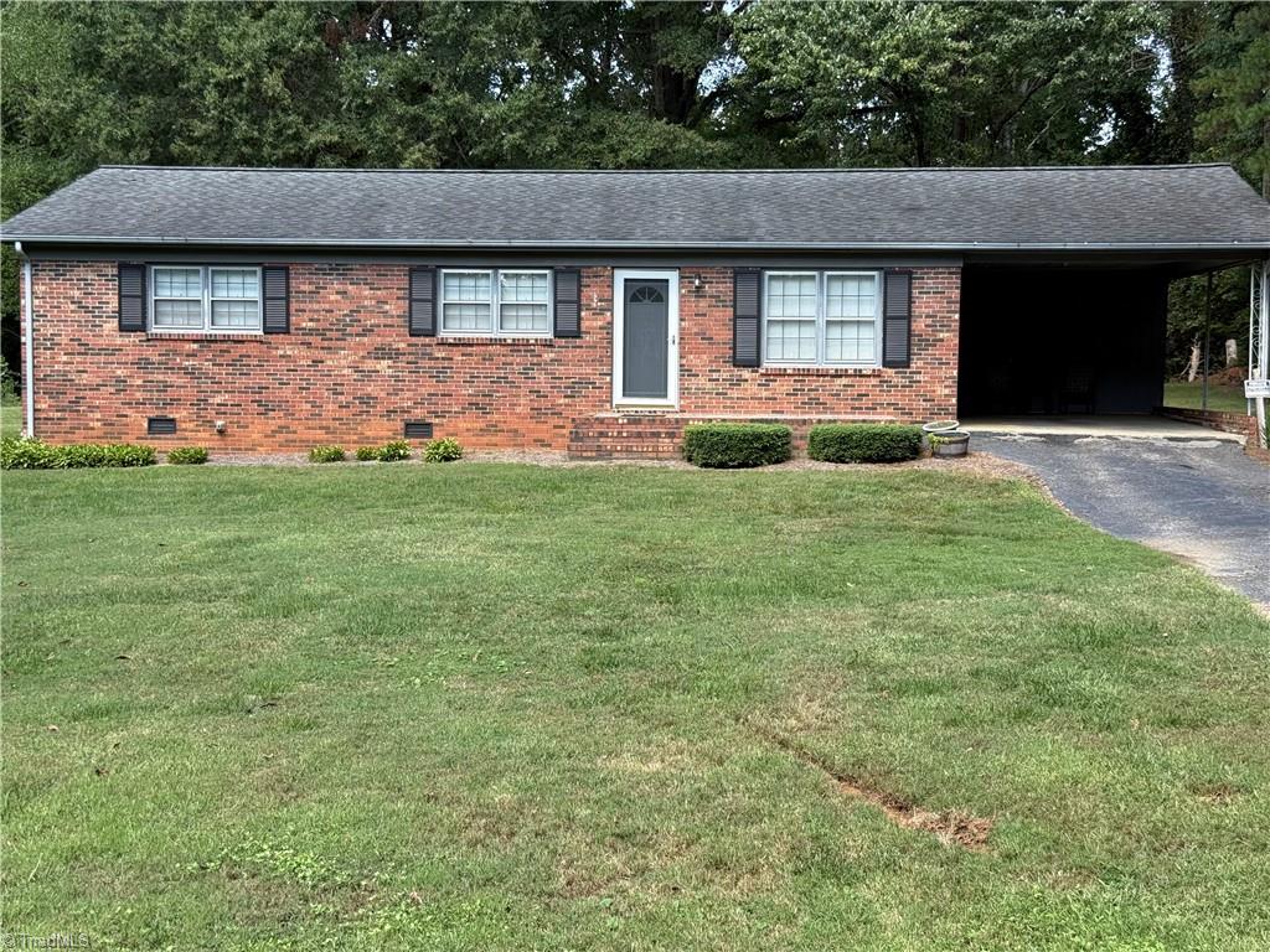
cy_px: 476
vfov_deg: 30.3
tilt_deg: -3.4
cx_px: 635
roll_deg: -0.4
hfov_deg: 39.7
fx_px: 1761
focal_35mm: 48
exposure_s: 1/699
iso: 64
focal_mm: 6.76
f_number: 1.78
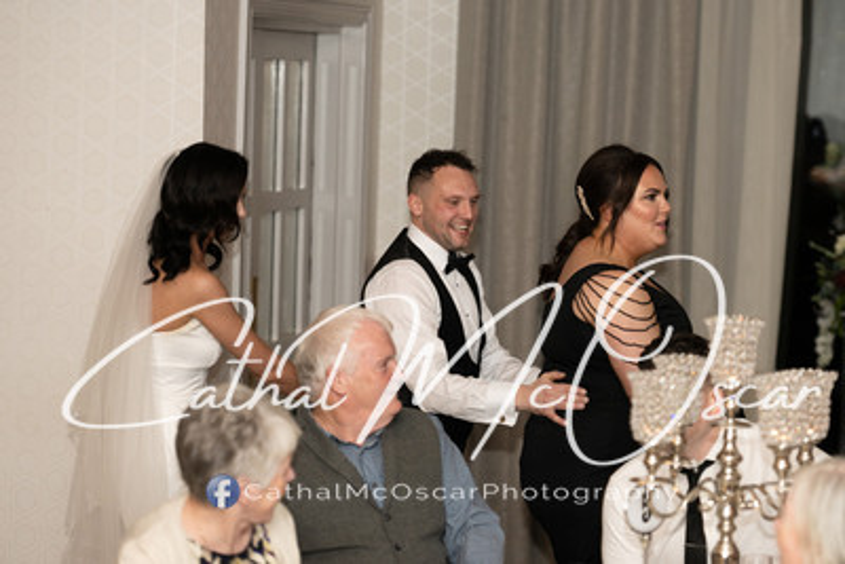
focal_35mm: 144
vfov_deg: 9.5
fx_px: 3382
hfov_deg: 14.2
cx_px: 501
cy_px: 231
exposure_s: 1/200
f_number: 2.8
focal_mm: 120
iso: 400
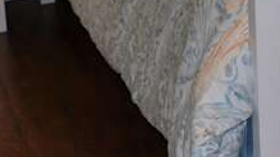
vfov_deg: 11.1
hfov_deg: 20.7
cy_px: -158
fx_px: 735
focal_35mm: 99
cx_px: 299
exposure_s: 1/60
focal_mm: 18
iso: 640
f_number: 3.5
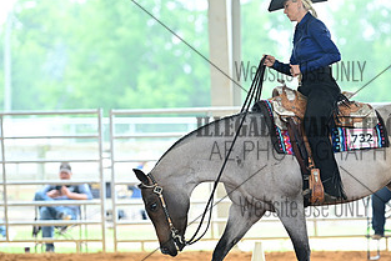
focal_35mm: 324
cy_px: 137
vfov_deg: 4.2
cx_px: 305
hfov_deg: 6.4
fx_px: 3520
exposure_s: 1/309
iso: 640
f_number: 2.8
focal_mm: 175
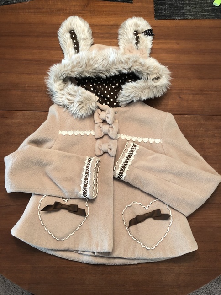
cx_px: 110
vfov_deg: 63.4
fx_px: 238
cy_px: 148
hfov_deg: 49.8
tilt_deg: -75.5
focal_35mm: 28
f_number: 1.8
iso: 64
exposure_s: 1/15
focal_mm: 4
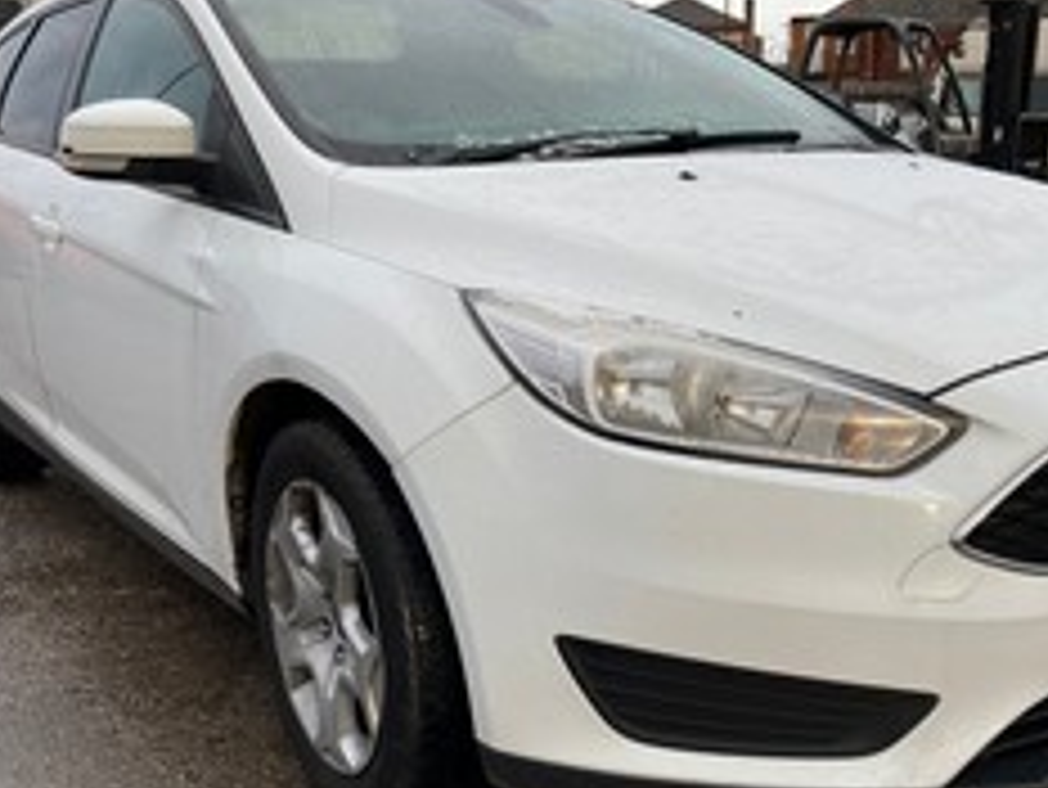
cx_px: 621
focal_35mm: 42
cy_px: 405
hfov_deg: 44.6
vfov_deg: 34.4
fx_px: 1272
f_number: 1.8
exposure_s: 1/138
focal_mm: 3.99
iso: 20
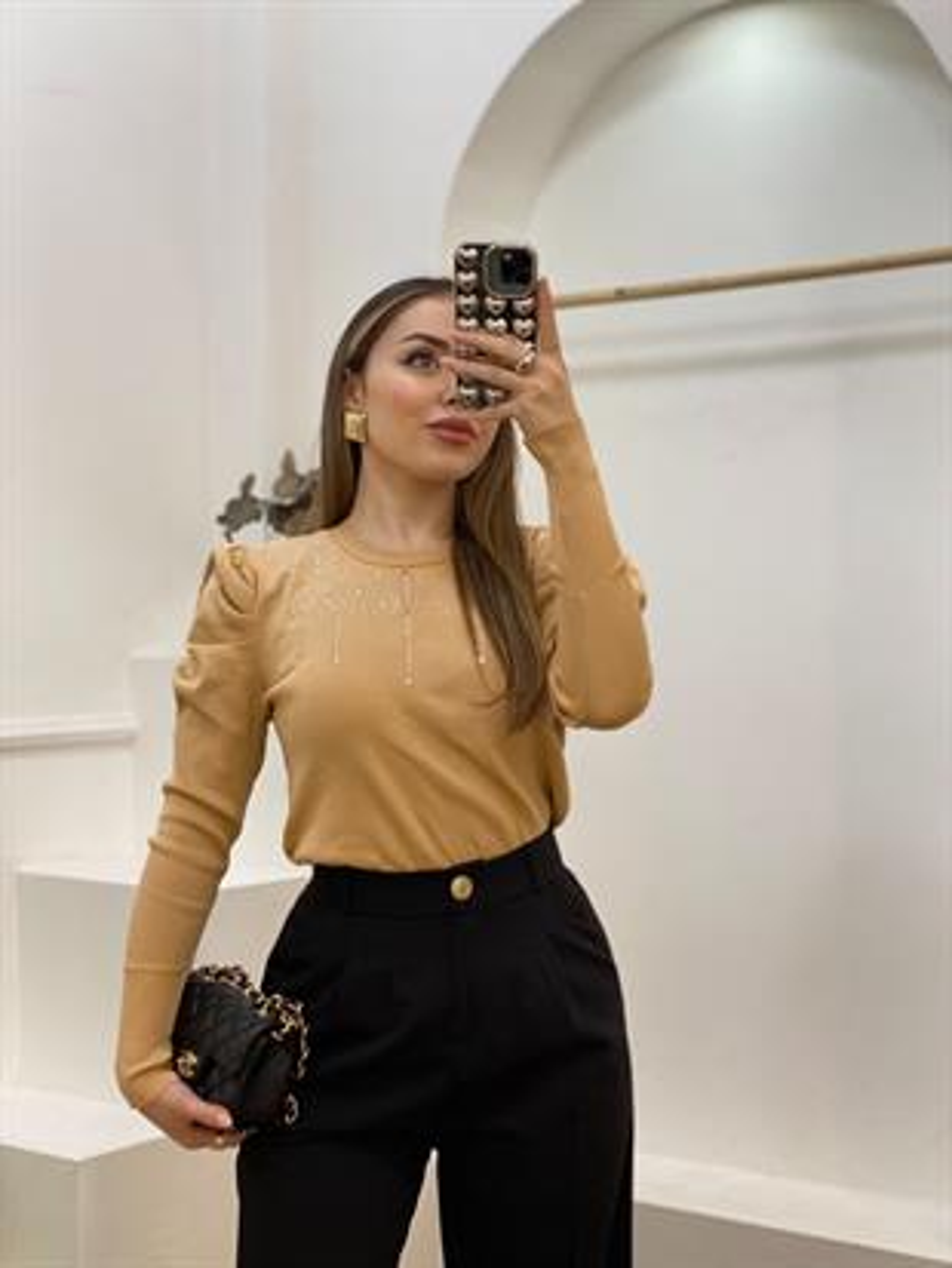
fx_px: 1906
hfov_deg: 28.0
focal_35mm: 52
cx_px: 476
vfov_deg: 36.8
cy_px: 634
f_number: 2
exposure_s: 1/100
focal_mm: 6
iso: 80
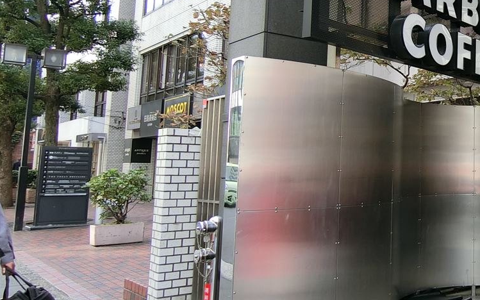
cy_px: 110
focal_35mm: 43
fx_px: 562
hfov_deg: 39.1
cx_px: 511
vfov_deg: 29.7
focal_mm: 4.06
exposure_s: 1/200
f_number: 2.7
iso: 80
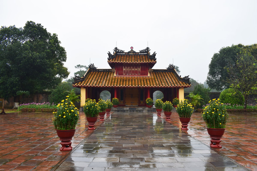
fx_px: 193
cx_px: 128
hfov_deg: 67.4
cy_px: 86
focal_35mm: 27
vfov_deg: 47.9
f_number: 8
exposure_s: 1/60
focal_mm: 18
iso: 400
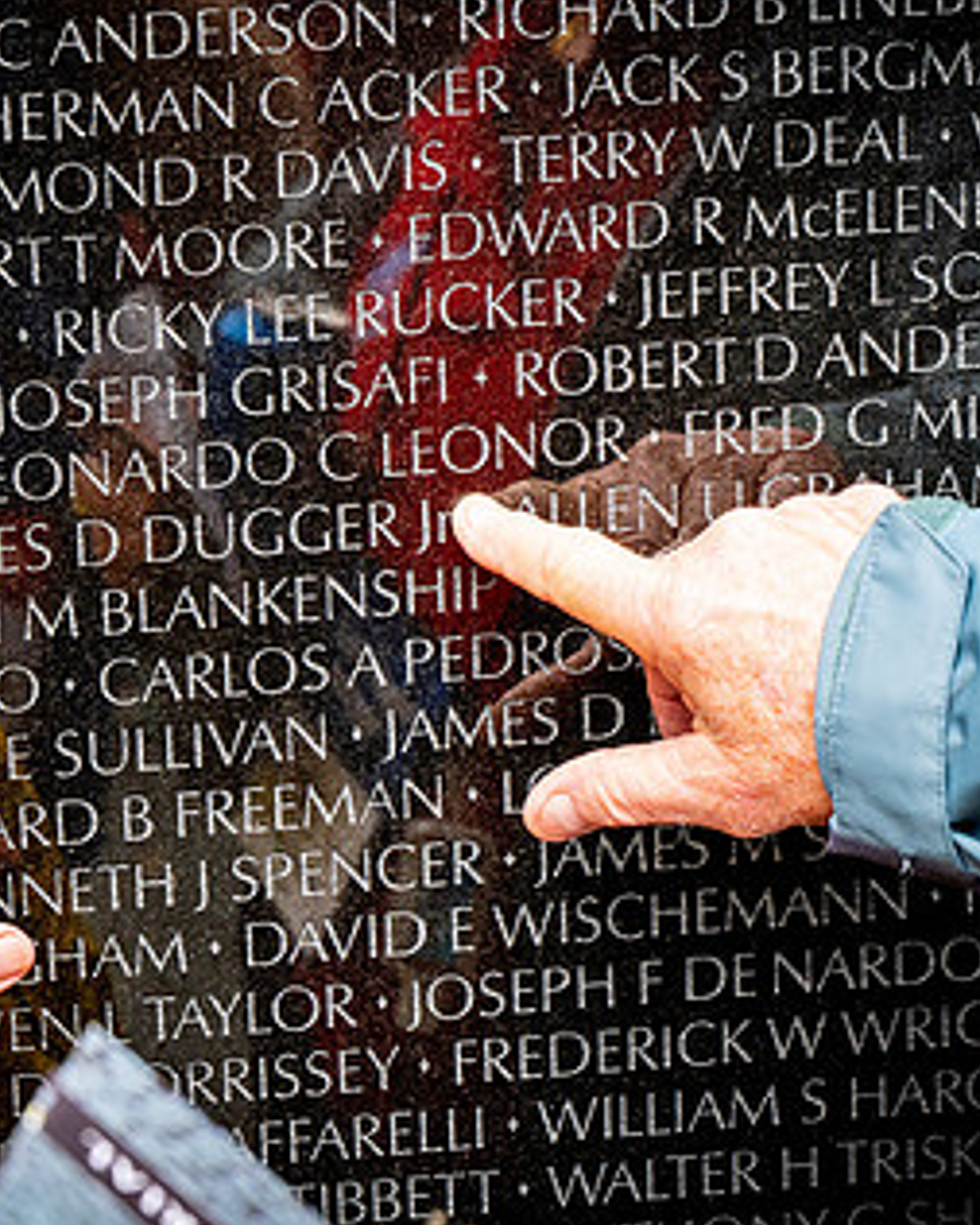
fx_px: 3805
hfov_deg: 14.6
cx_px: 209
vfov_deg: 18.3
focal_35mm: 105
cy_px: 597
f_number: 8
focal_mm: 61
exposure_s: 1/640
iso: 1250
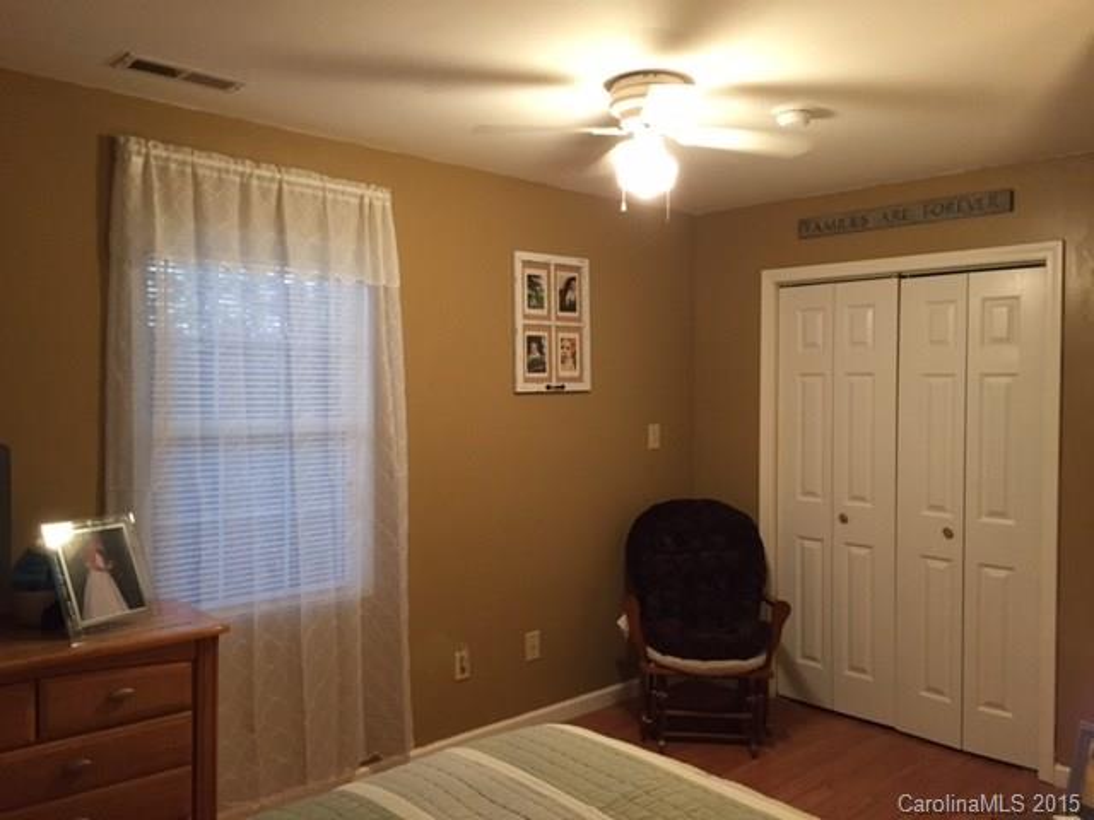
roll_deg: -0.2
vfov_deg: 48.2
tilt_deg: -2.1
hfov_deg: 61.7
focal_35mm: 29
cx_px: 547
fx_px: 917
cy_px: 410
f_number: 2.2
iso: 200
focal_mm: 4.15
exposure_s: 1/30
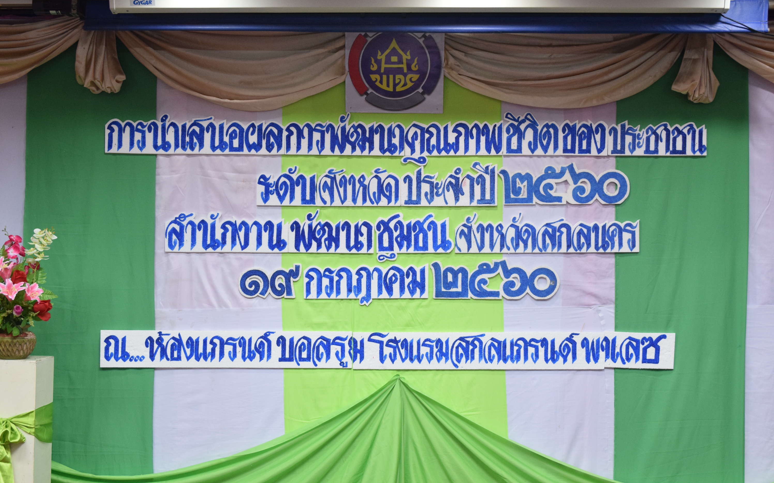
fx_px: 1033
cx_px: 387
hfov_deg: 41.1
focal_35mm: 49
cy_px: 250
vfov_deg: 26.3
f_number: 5.6
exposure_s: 1/25
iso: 1600
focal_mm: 32
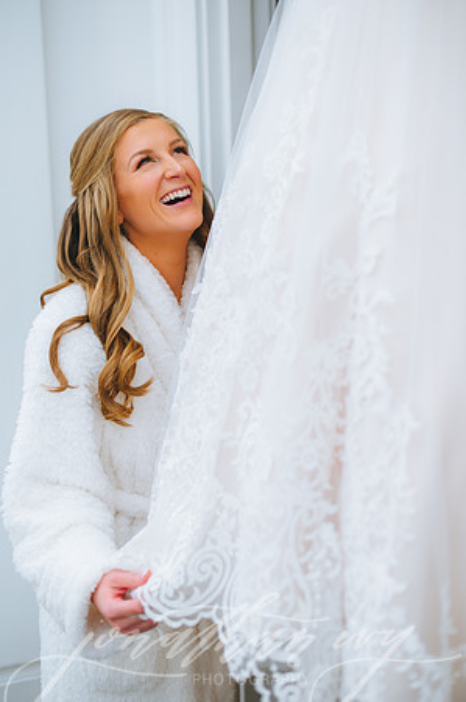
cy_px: 351
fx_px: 973
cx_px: 233
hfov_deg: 26.9
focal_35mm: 50
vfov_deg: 39.6
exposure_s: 1/400
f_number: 2
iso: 250
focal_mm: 50
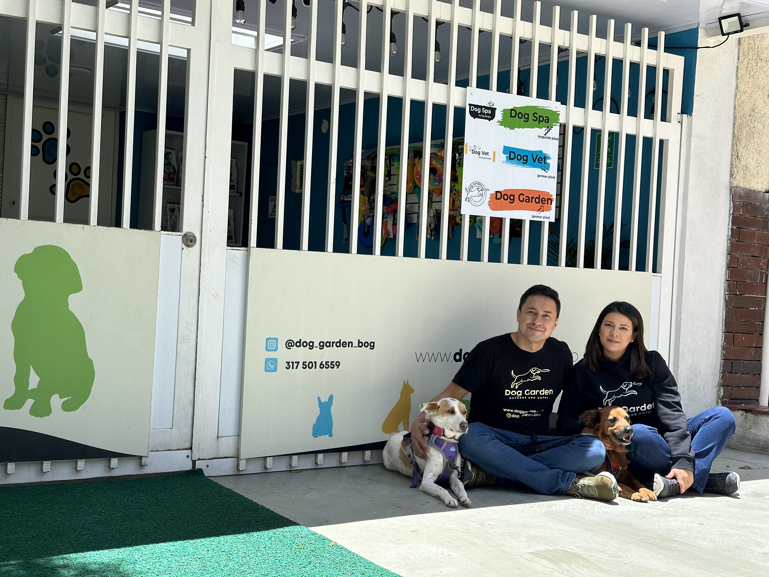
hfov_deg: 39.7
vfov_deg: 30.3
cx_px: 384
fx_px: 1066
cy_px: 288
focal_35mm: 48
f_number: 1.78
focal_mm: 6.86
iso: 64
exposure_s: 1/1517
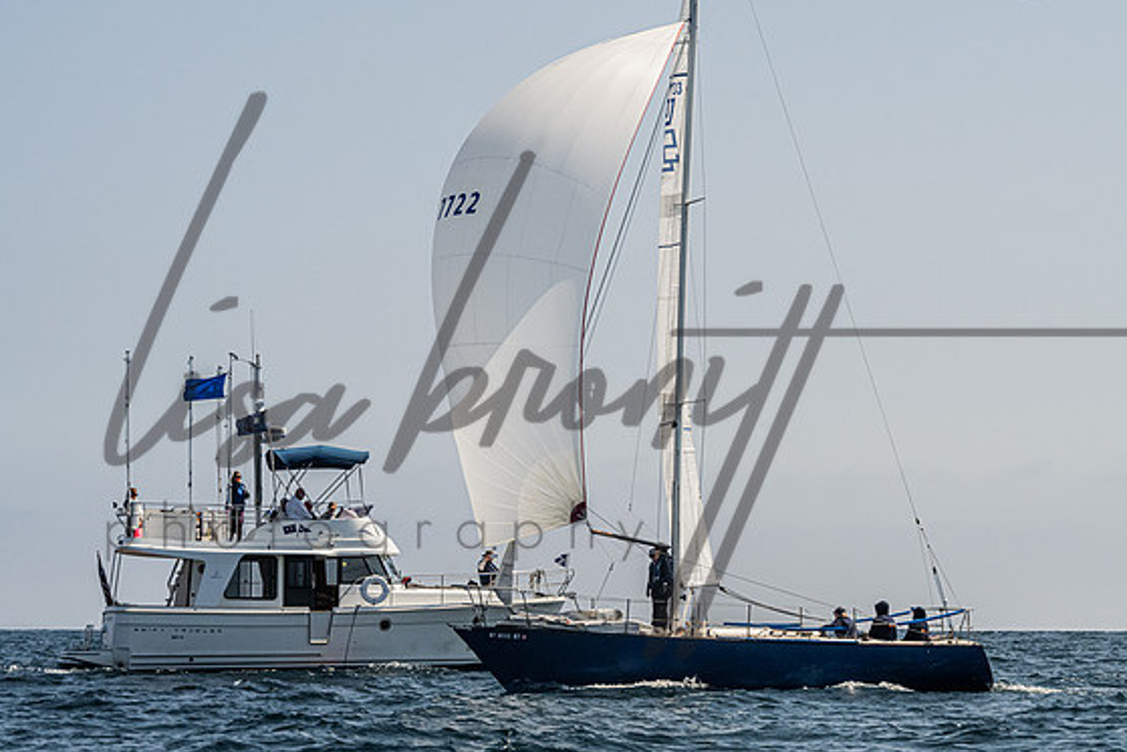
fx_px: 4258
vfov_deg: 10.1
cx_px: 696
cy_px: 454
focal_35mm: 136
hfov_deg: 15.1
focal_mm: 105
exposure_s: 1/4000
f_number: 10
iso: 1250
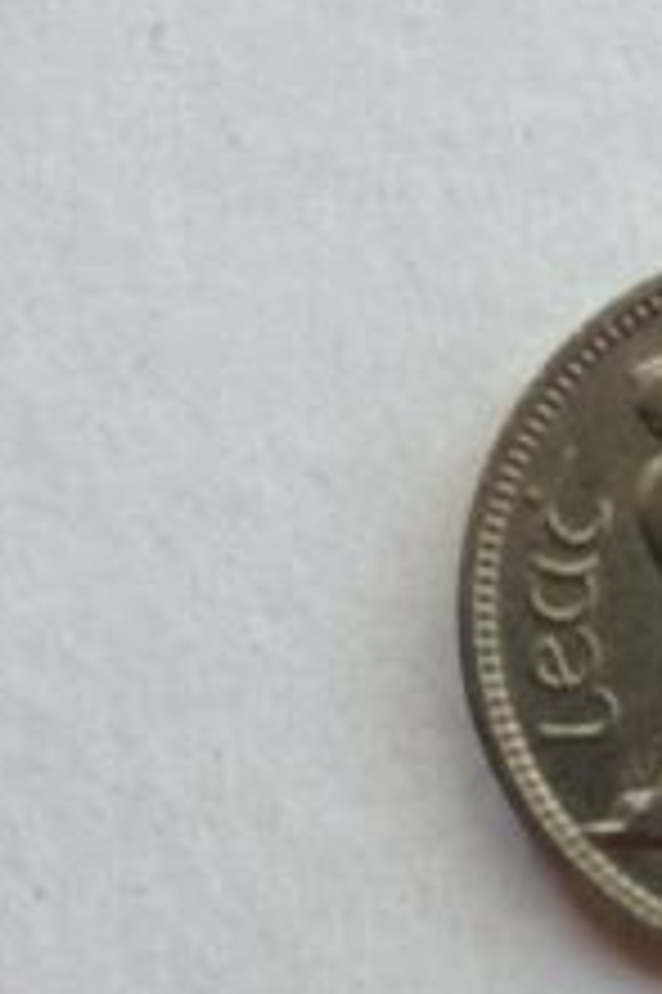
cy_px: 531
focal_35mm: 99
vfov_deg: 20.6
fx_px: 2735
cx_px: 838
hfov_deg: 13.4
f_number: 2.4
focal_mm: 4.28
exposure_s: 1/40
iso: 50
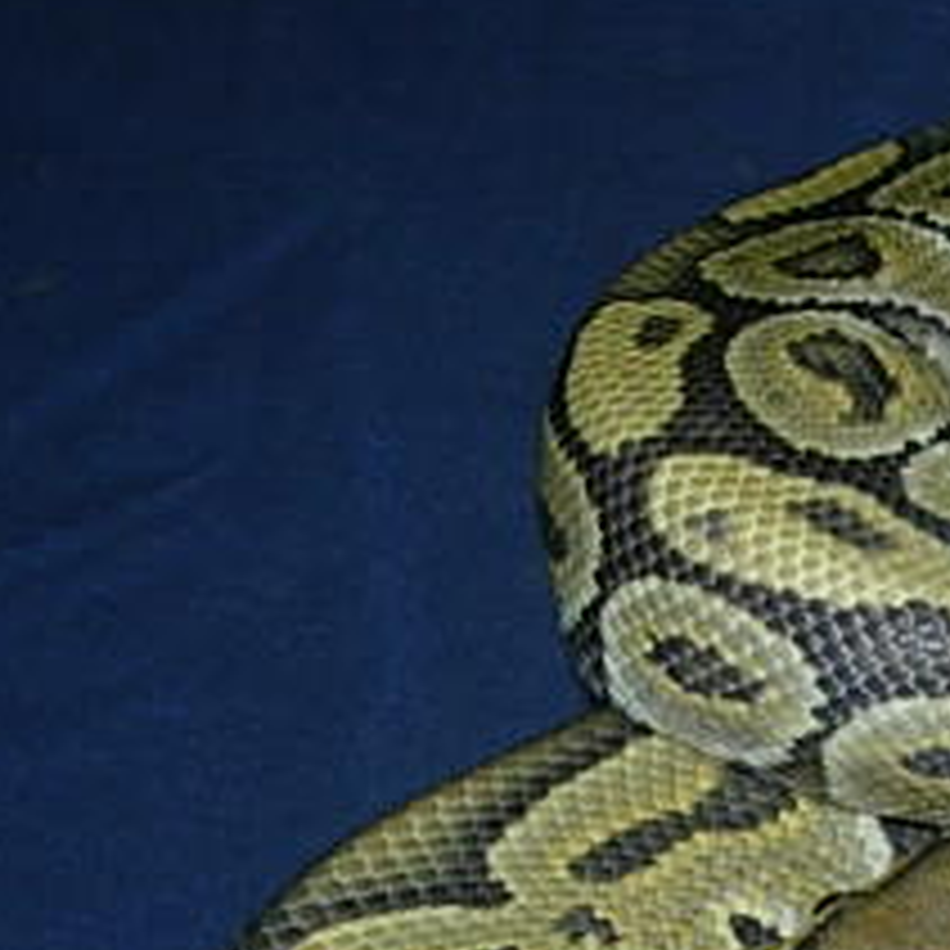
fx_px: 3167
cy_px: 1054
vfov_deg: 16.5
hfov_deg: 16.1
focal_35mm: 102
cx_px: 1270
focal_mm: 7.8
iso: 79
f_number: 4.8
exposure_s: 1/64
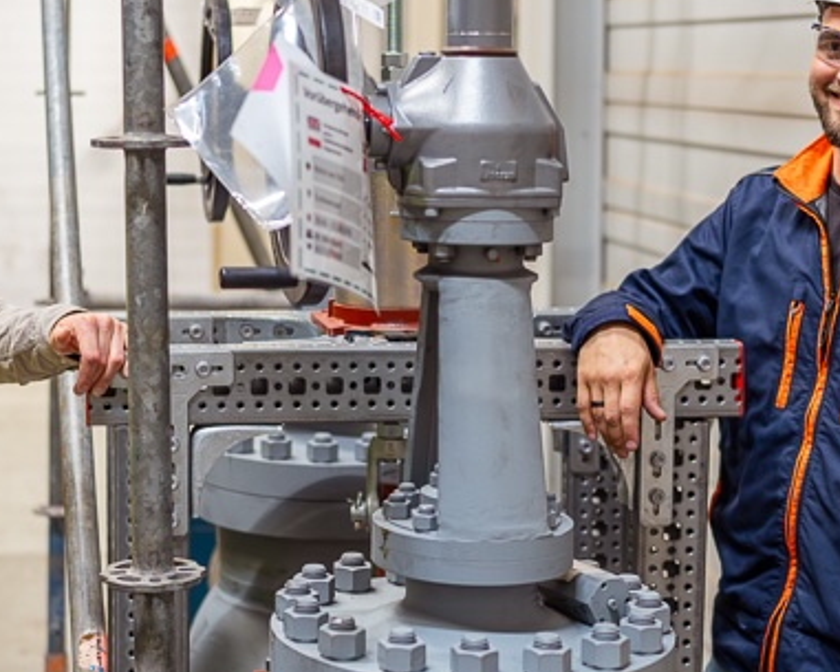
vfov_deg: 19.0
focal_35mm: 81
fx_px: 2014
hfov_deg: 23.5
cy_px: 338
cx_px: 456
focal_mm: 35
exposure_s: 1/125
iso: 500
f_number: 1.4
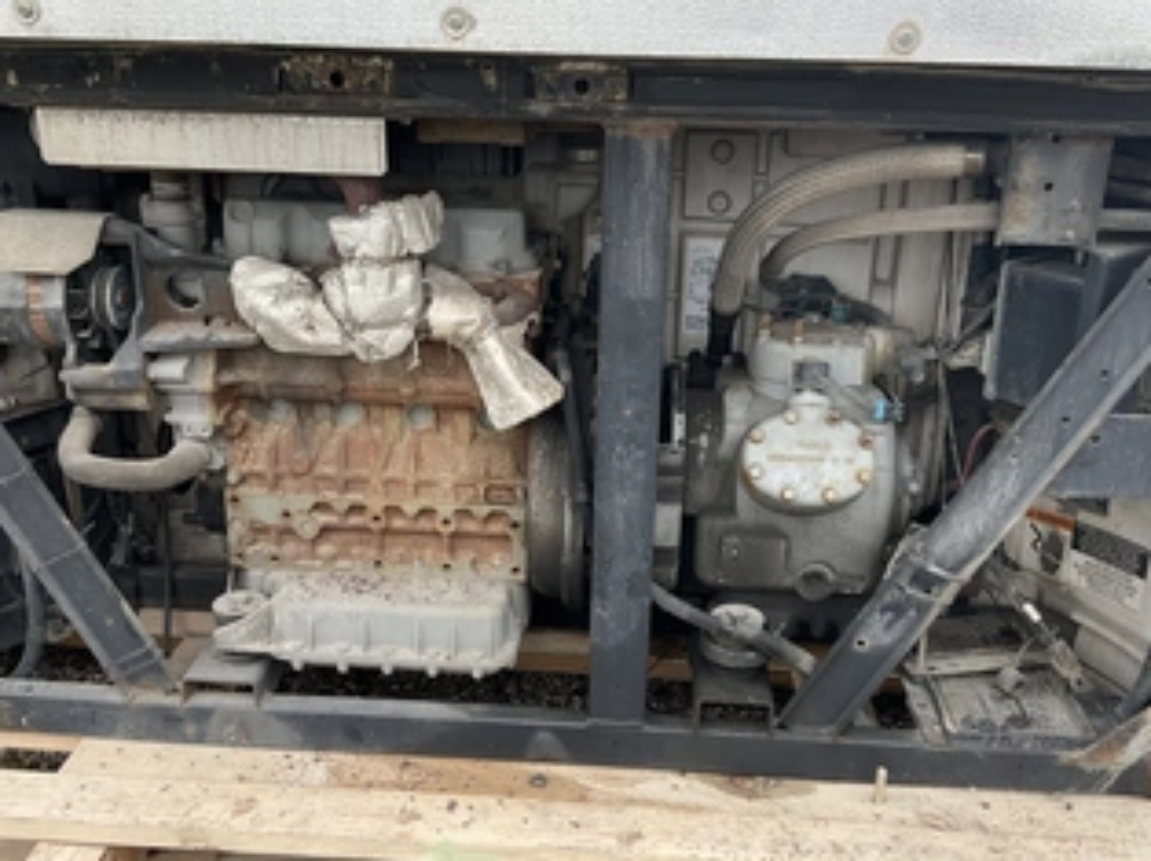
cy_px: 443
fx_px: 1229
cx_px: 583
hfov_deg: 50.2
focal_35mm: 37
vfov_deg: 38.6
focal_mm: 3
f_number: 1.8
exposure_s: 1/312
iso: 25
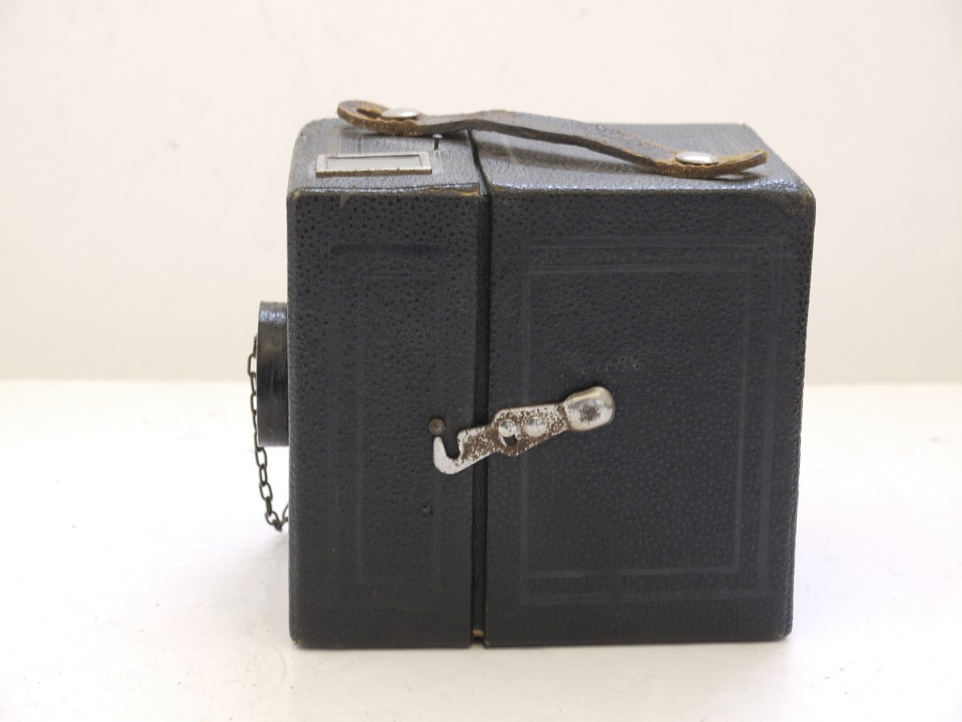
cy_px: 361
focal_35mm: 84
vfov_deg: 17.6
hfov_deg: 23.3
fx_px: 2334
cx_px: 481
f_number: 10
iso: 400
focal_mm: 42
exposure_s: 1/5
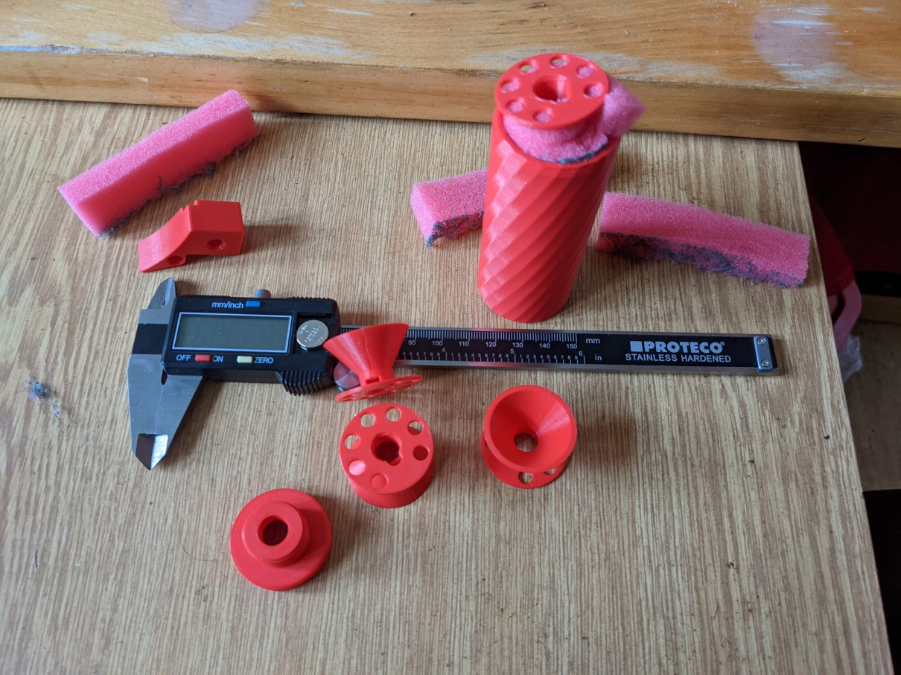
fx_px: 703
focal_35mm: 27
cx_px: 450
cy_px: 338
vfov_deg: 51.3
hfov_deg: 65.3
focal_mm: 4.38
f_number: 1.73
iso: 293
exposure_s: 1/25
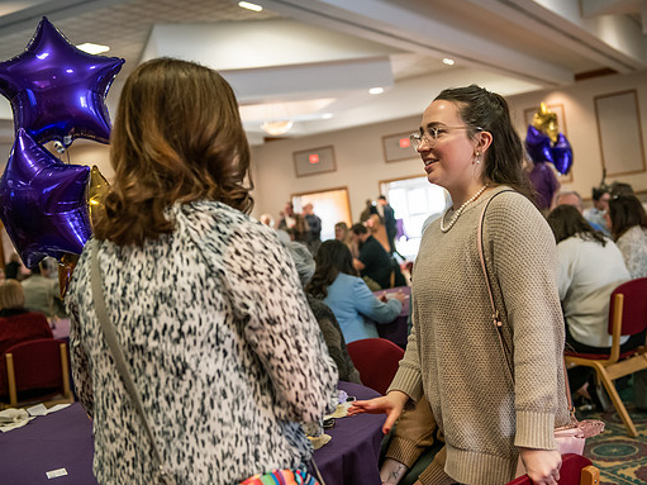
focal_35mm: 48
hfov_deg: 39.7
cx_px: 330
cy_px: 242
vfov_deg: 30.3
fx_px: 897
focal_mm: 44
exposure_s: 1/125
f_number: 3.2
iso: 1600
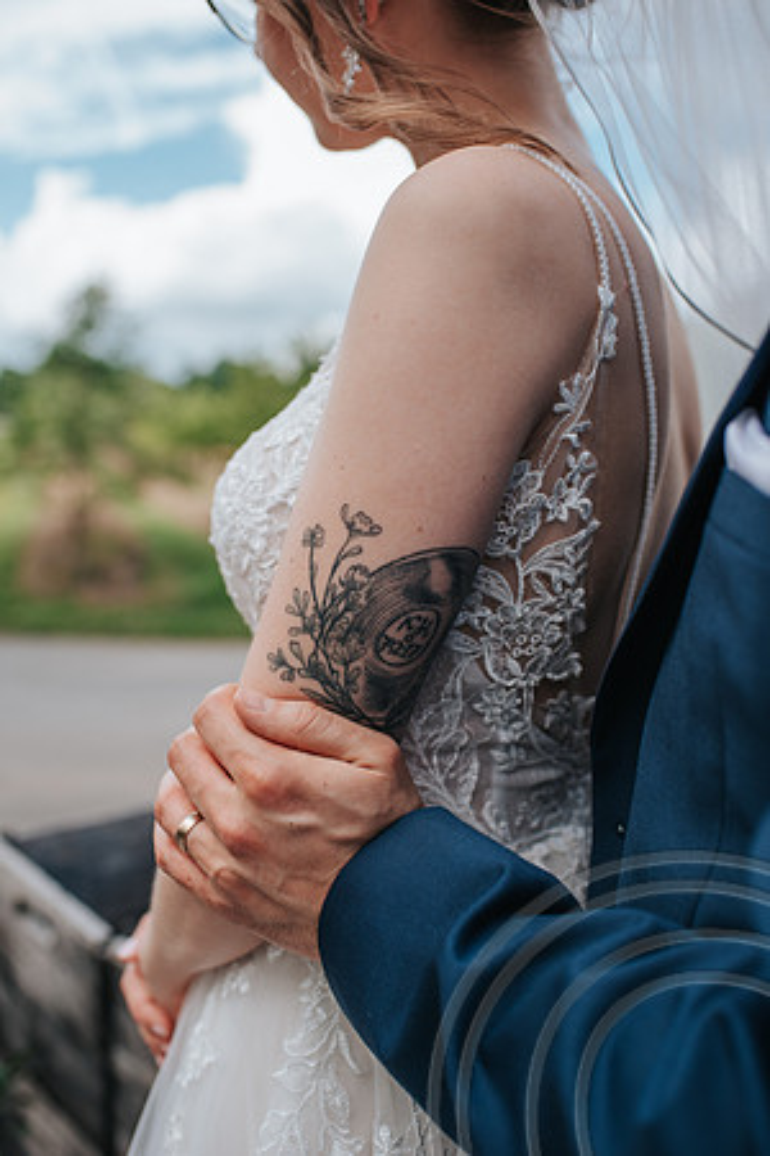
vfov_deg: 54.4
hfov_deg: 37.9
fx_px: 1123
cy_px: 578
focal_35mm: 35
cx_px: 385
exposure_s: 1/800
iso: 140
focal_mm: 35
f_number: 3.2
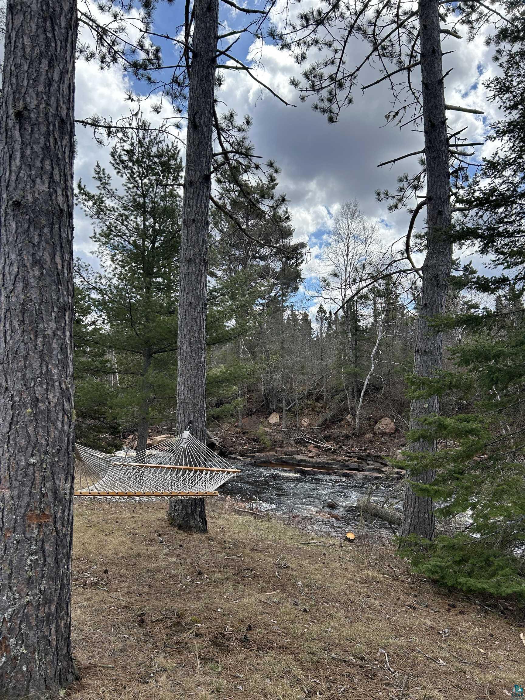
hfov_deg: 53.1
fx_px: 526
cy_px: 350
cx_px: 262
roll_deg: +0.3
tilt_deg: +3.4
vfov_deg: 67.3
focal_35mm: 26
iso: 50
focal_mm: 5.7
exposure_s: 1/2762
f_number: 1.5
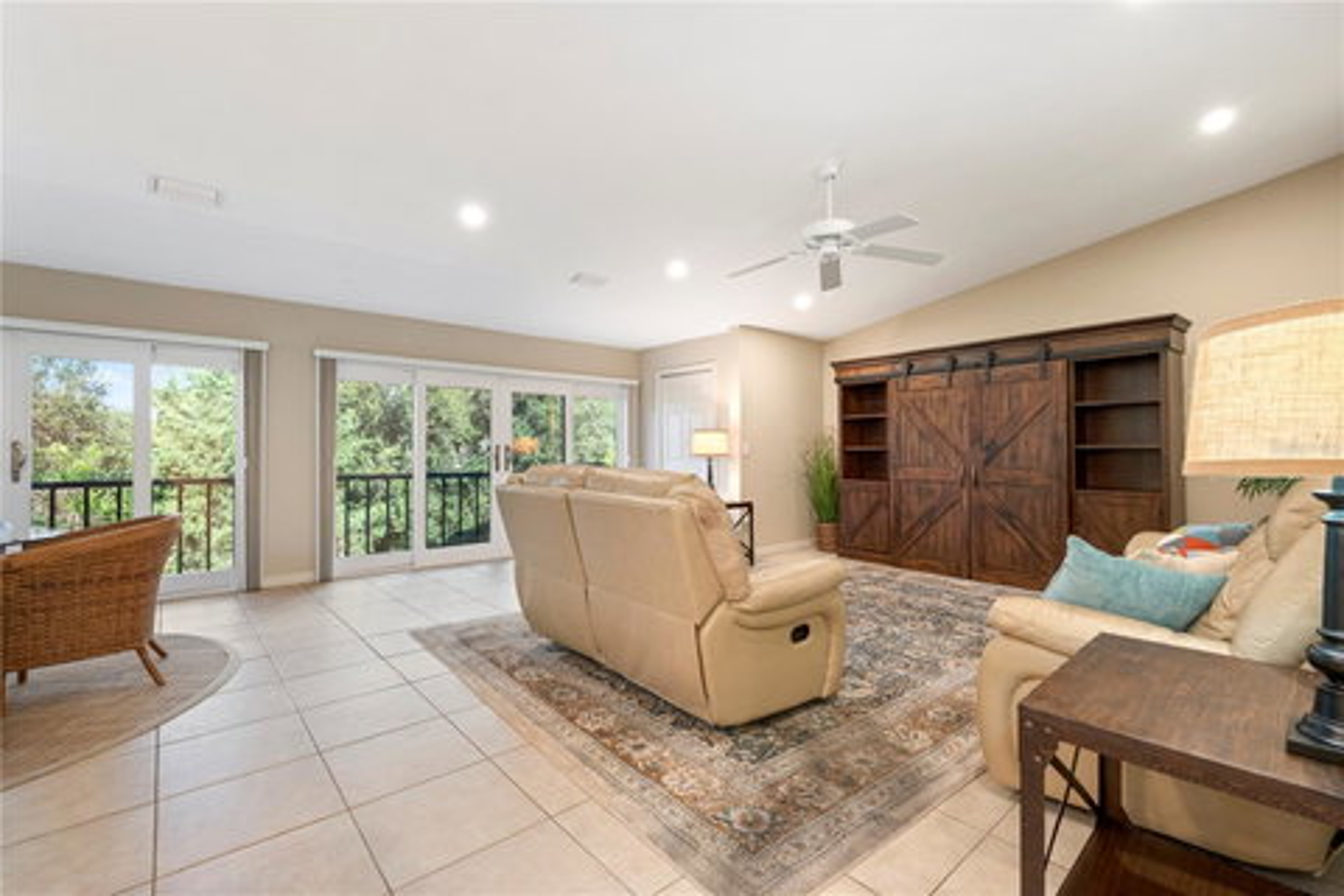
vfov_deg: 73.7
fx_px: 597
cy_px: 448
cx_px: 672
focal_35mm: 16
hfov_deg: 96.7
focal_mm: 16
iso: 500
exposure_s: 1/1.25
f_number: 8
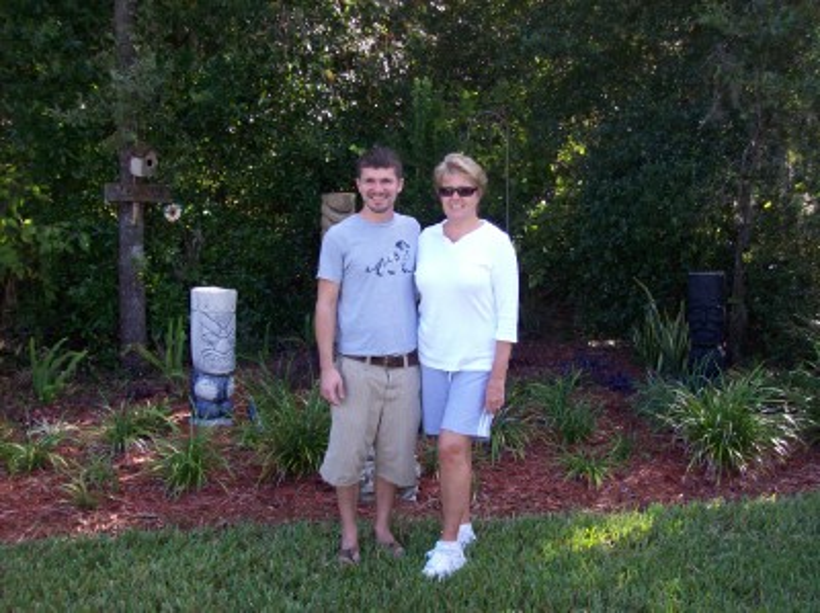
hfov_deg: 42.1
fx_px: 1065
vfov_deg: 32.1
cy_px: 306
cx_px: 410
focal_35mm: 45
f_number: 3
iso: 80
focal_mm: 7.6
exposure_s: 1/181
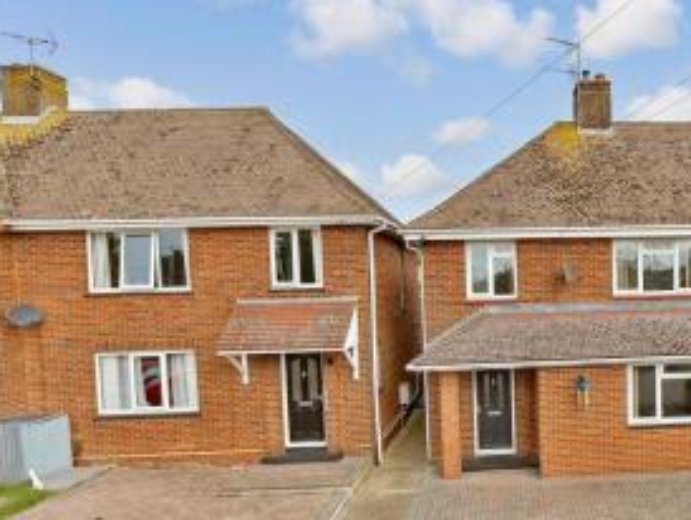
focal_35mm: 25
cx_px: 546
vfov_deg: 54.5
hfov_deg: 63.7
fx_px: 499
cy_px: 314
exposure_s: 1/400
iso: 800
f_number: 10
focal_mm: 10
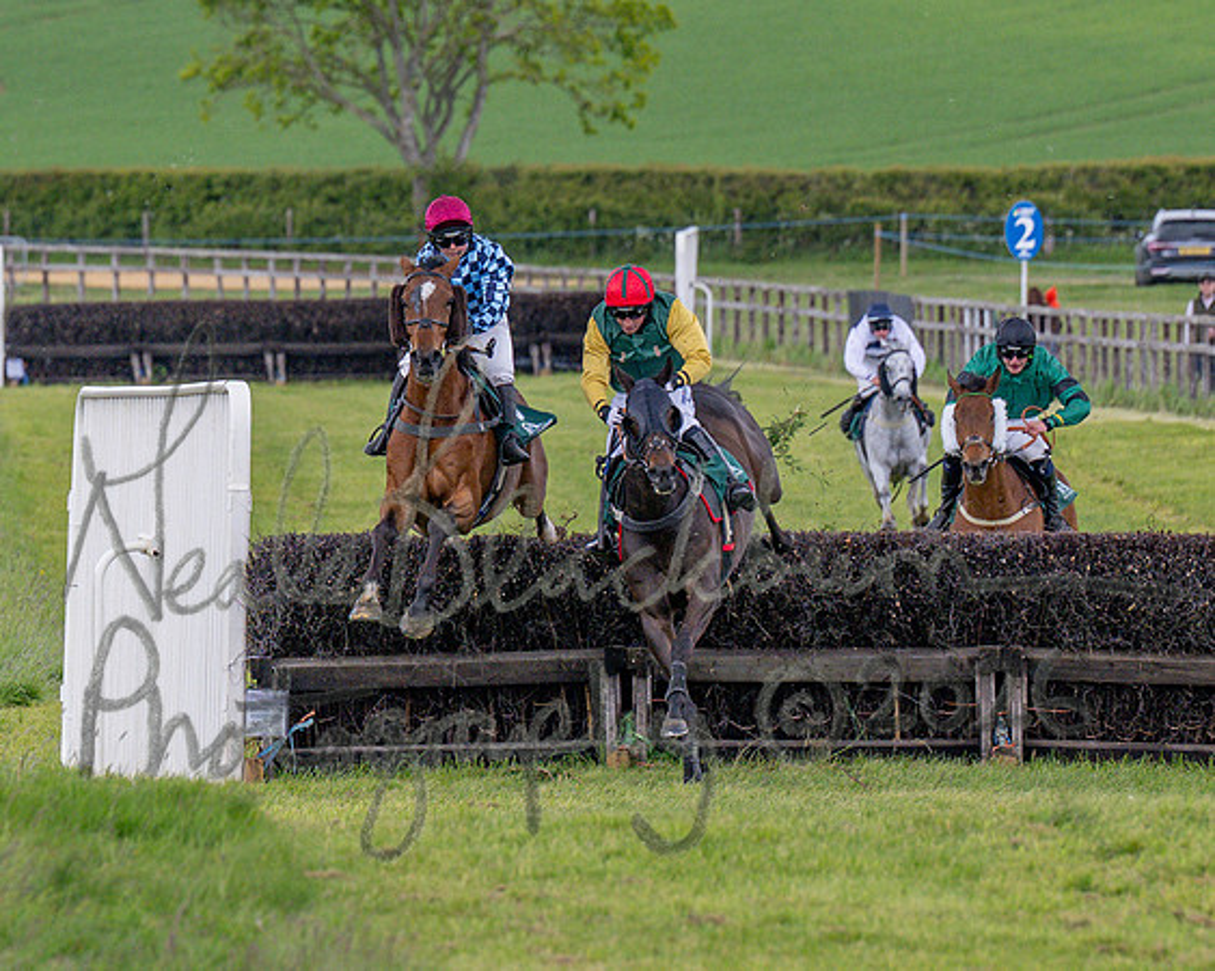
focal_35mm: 587
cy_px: 544
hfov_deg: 3.3
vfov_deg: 2.6
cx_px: 125
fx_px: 21113
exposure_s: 1/1600
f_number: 4
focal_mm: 175
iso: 400
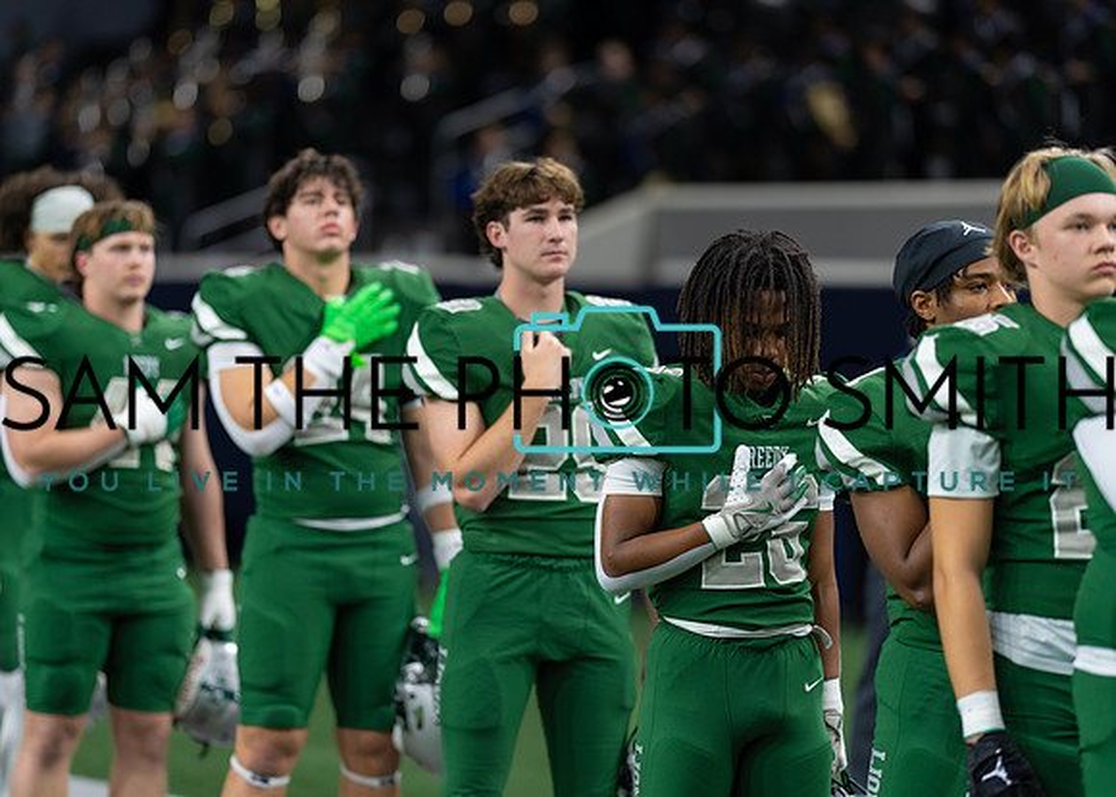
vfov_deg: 10.2
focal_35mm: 141
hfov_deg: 14.2
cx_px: 558
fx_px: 4483
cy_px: 398
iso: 500
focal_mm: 135
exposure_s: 1/400
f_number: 1.8
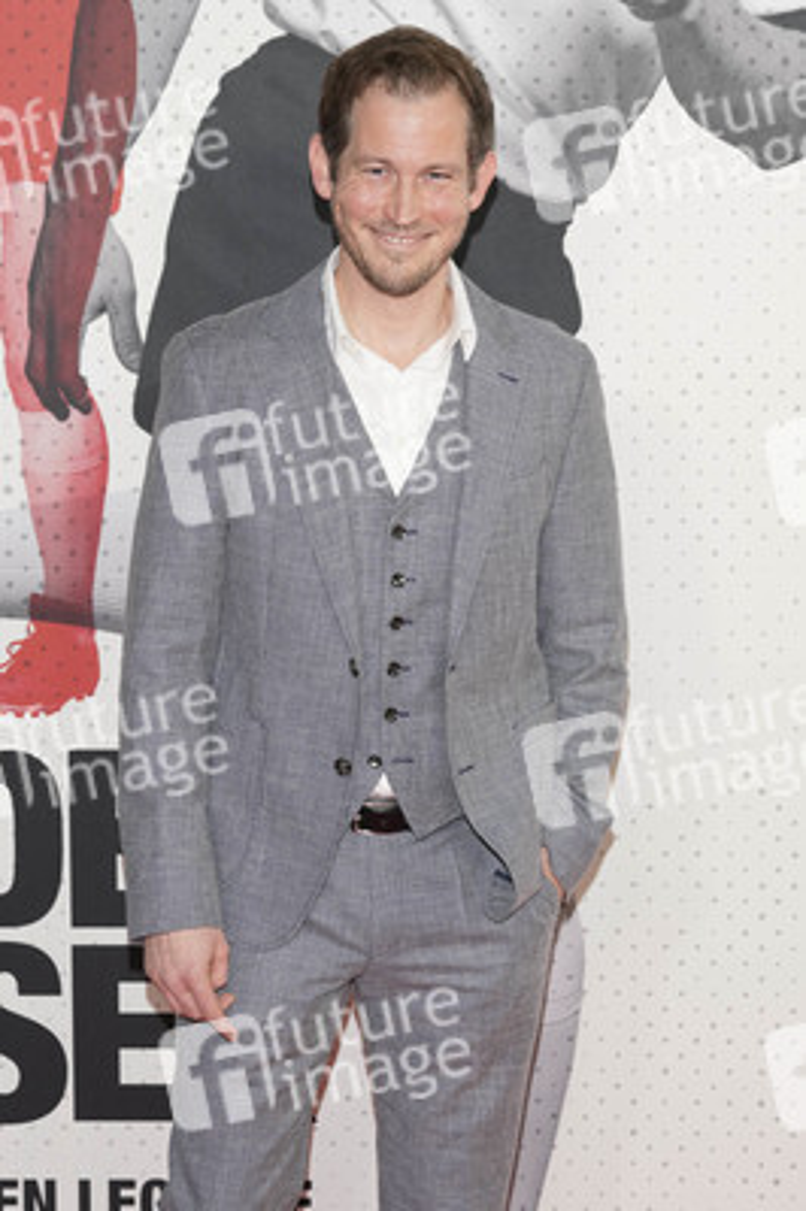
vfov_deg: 21.0
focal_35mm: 97
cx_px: 403
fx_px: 3263
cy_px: 606
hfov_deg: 14.1
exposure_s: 1/250
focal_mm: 97
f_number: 8
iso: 1600
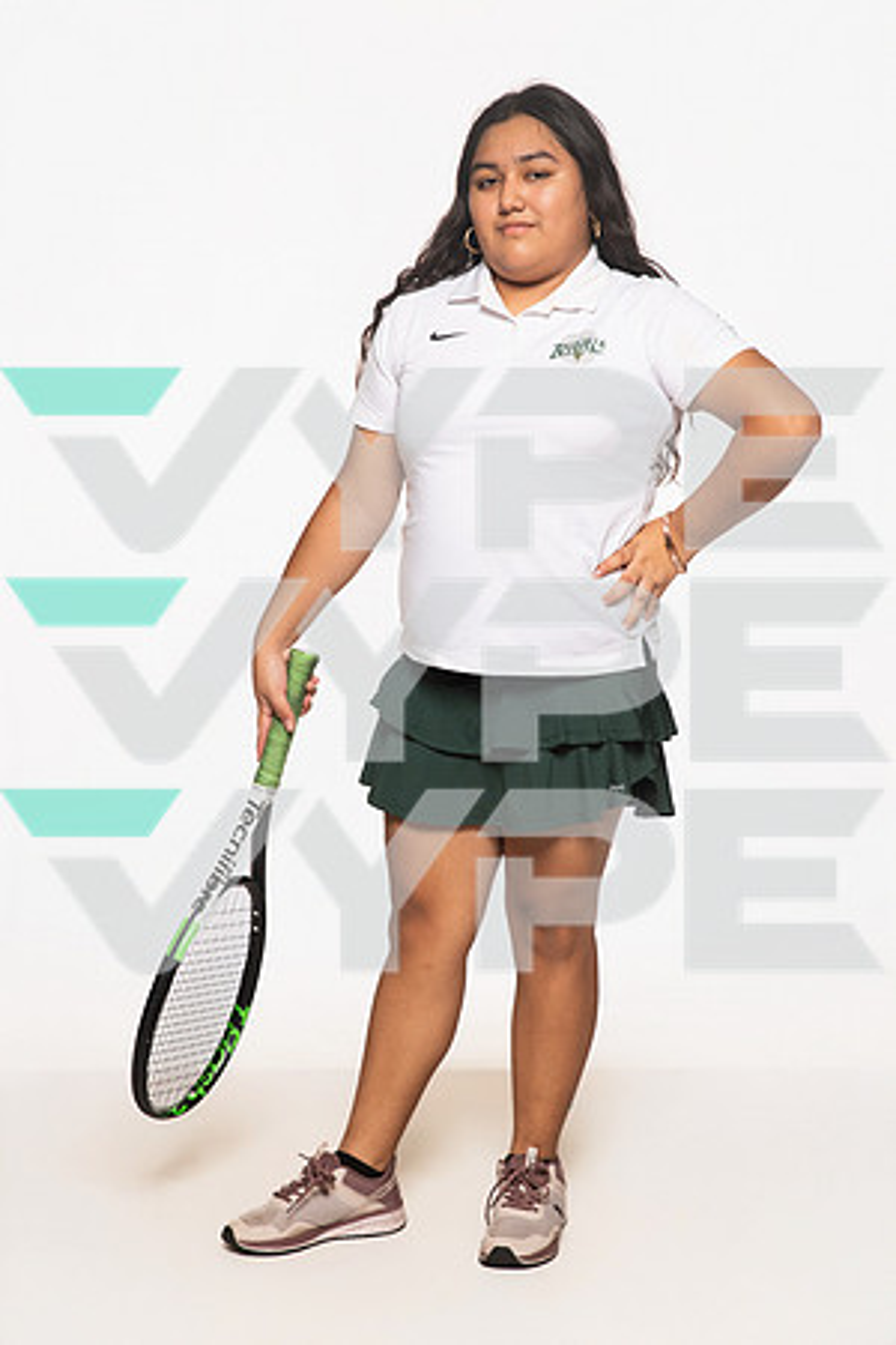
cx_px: 448
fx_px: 2613
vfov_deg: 28.8
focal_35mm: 70
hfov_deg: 19.5
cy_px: 672
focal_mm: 70
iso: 800
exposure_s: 1/320
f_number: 7.1
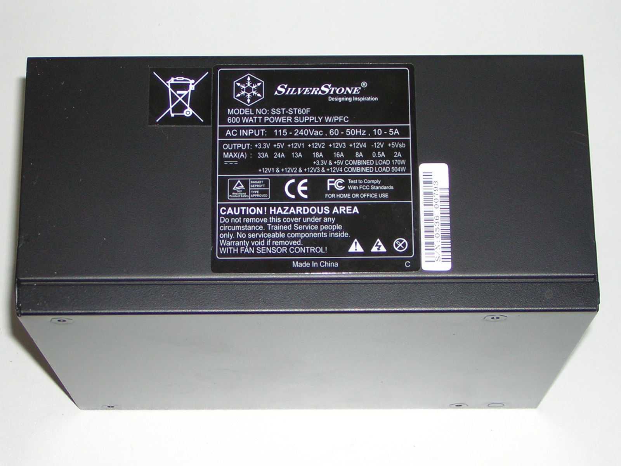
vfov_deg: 15.2
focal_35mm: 97
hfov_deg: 20.2
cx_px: 310
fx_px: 1740
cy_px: 233
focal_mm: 12.6
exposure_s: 1/60.1
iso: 50
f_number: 4.4
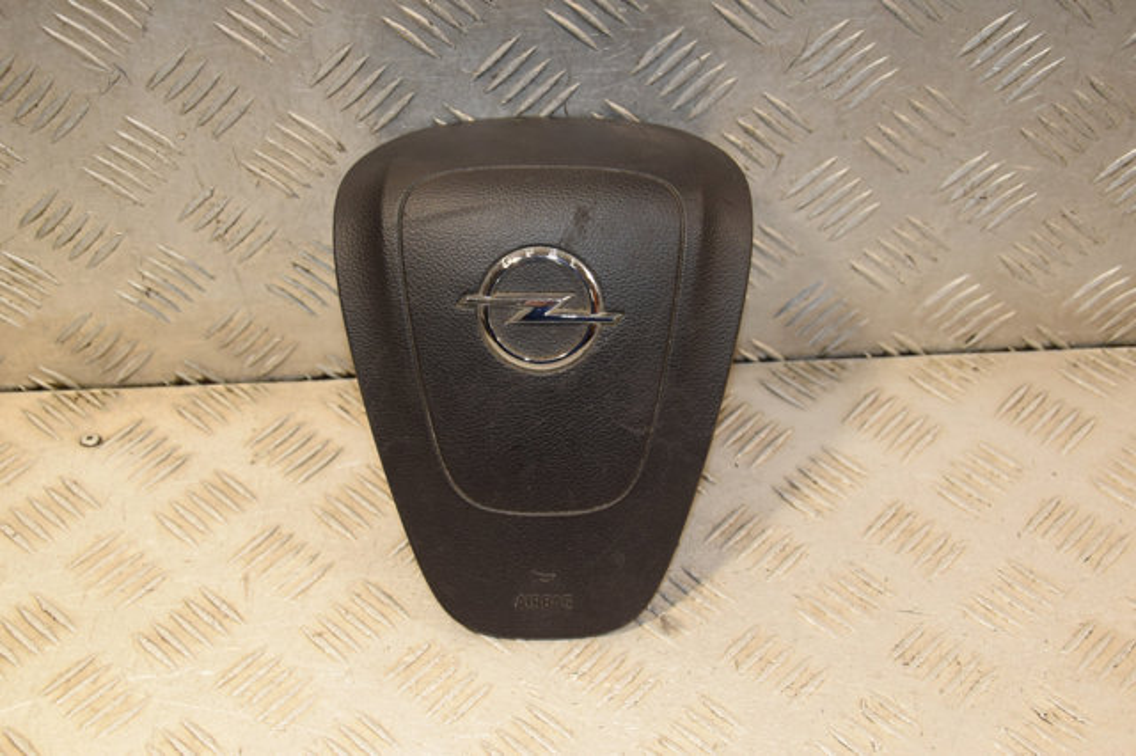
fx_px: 1892
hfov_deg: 33.4
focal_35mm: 60
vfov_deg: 22.6
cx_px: 568
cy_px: 378
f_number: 6.3
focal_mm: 40
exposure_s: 1/200
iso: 800
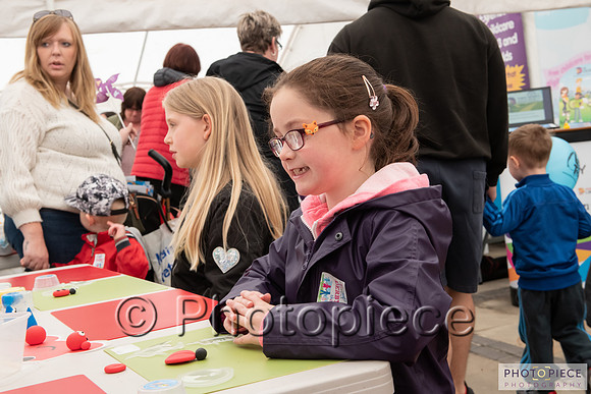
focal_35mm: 51
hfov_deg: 39.1
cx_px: 296
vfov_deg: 26.7
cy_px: 197
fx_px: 832
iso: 1250
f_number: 8
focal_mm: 48
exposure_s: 1/80
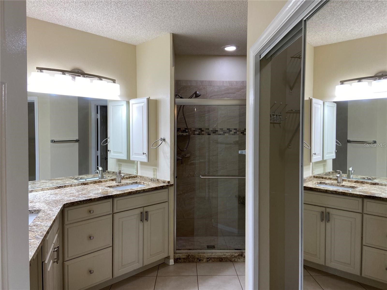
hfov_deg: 67.3
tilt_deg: -3.4
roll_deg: +0.3
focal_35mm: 26
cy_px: 145
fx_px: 291
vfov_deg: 53.1
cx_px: 194
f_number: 1.8
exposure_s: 1/120
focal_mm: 4.25
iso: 64
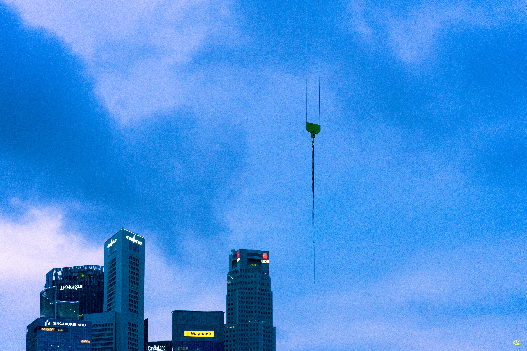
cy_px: 176
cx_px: 264
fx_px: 1317
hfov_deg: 22.6
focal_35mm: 90
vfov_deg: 15.2
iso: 1250
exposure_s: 1/250
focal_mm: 90
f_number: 4
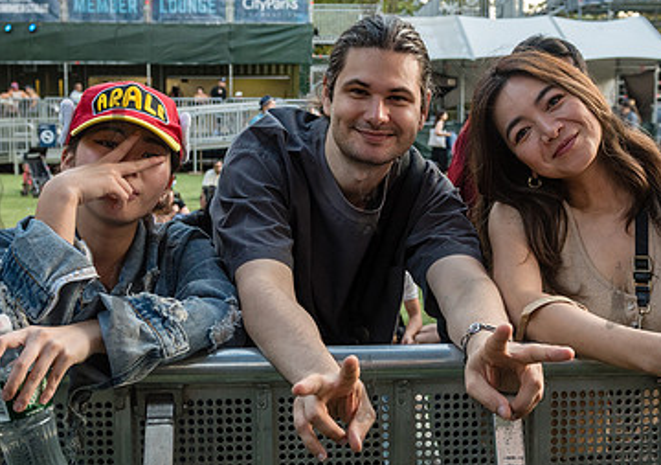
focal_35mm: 47
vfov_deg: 29.6
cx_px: 340
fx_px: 878
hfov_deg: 41.3
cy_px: 200
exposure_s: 1/500
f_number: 4
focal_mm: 28
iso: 1000
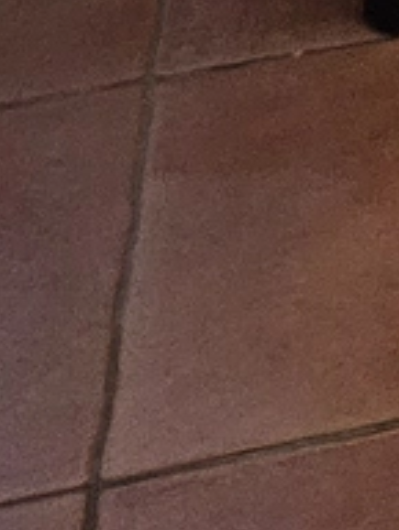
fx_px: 2748
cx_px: 1201
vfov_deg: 7.9
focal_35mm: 179
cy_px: -1491
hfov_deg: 7.3
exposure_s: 1/100
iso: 1000
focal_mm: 5.4
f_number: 1.8
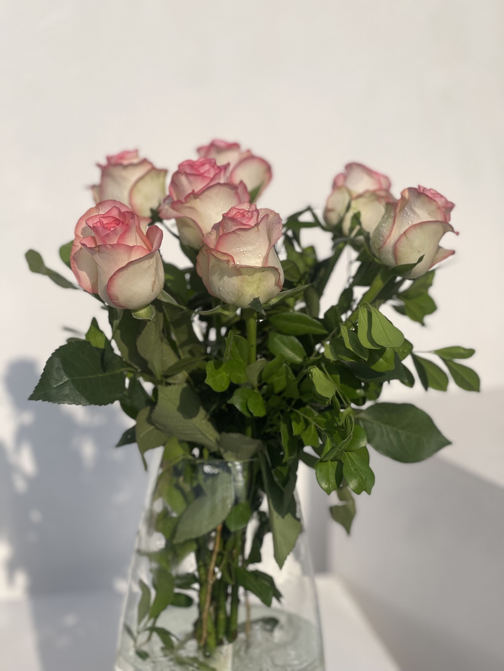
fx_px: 1242
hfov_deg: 22.9
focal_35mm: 64
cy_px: 336
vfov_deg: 30.3
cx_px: 252
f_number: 2.2
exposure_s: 1/2950
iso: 32
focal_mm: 7.5
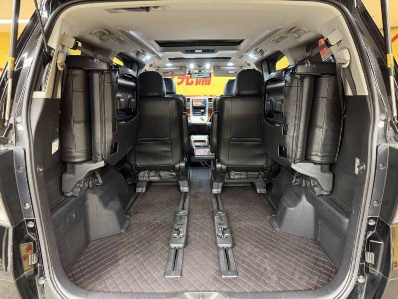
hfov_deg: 71.6
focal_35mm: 24
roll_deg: +0.8
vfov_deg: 56.8
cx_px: 199
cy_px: 150
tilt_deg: -12.9
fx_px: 276
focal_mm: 6.76
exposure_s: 1/33
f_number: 1.78
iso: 640
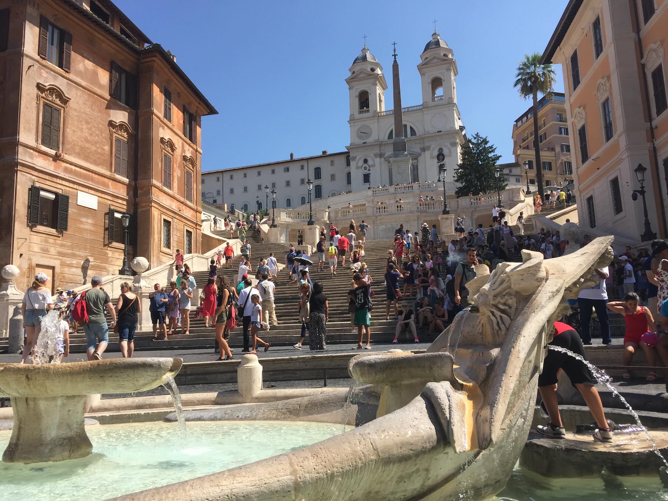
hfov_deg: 61.7
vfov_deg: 48.2
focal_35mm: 29
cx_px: 334
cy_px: 250
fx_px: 560
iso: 32
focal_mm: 4.15
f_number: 2.2
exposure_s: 1/1980
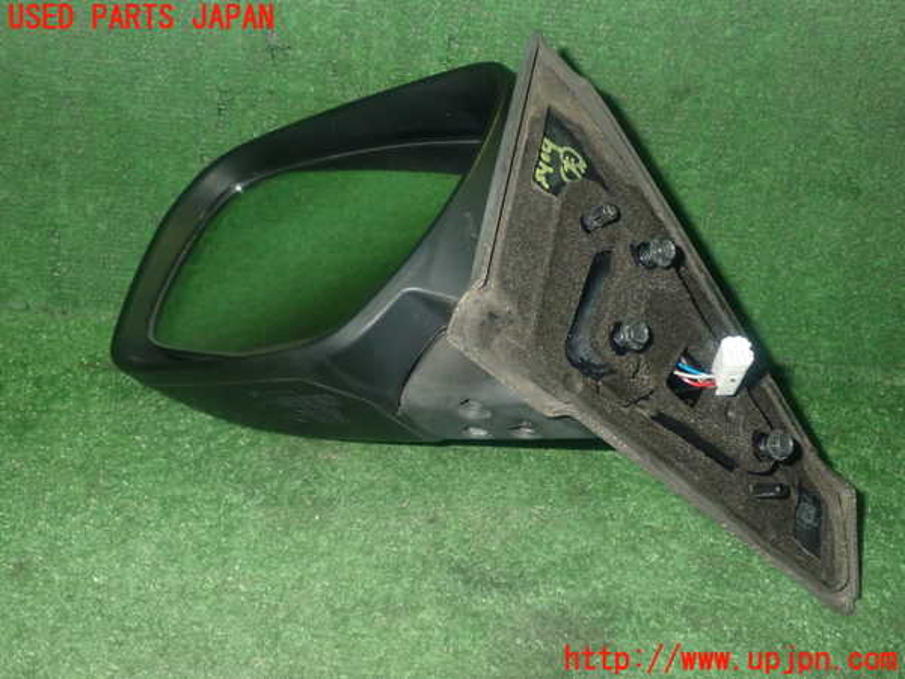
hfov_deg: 51.4
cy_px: 340
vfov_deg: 39.7
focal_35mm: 36
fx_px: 941
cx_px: 452
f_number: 7.1
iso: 800
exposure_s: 1/40
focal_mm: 6.37
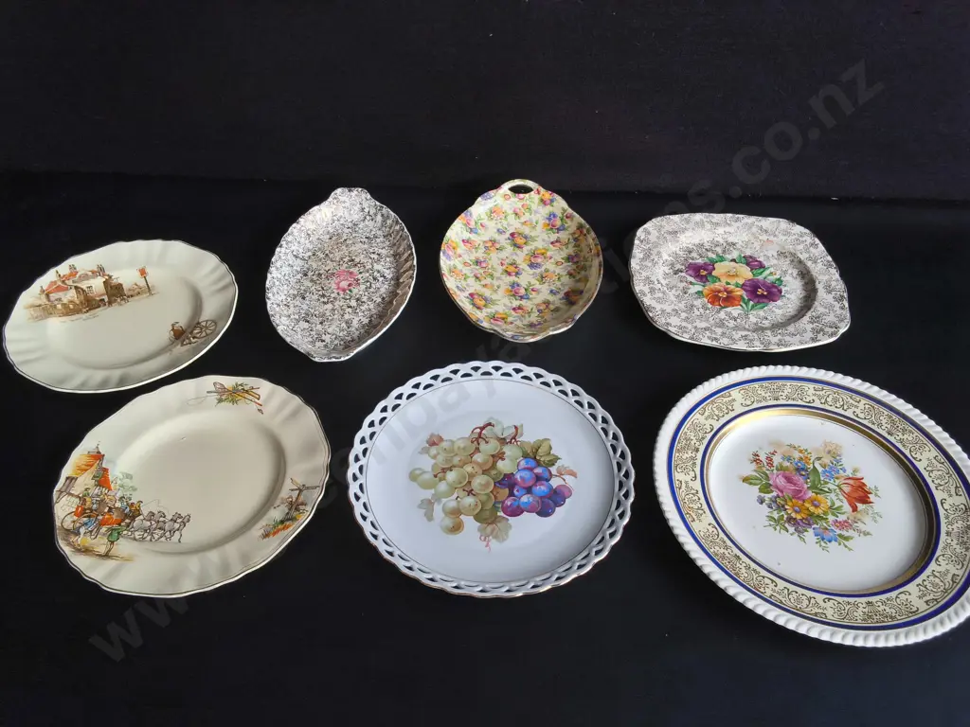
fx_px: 757
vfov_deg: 51.4
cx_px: 485
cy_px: 364
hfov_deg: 65.3
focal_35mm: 27
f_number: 2
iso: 100
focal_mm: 2.87
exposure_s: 1/120
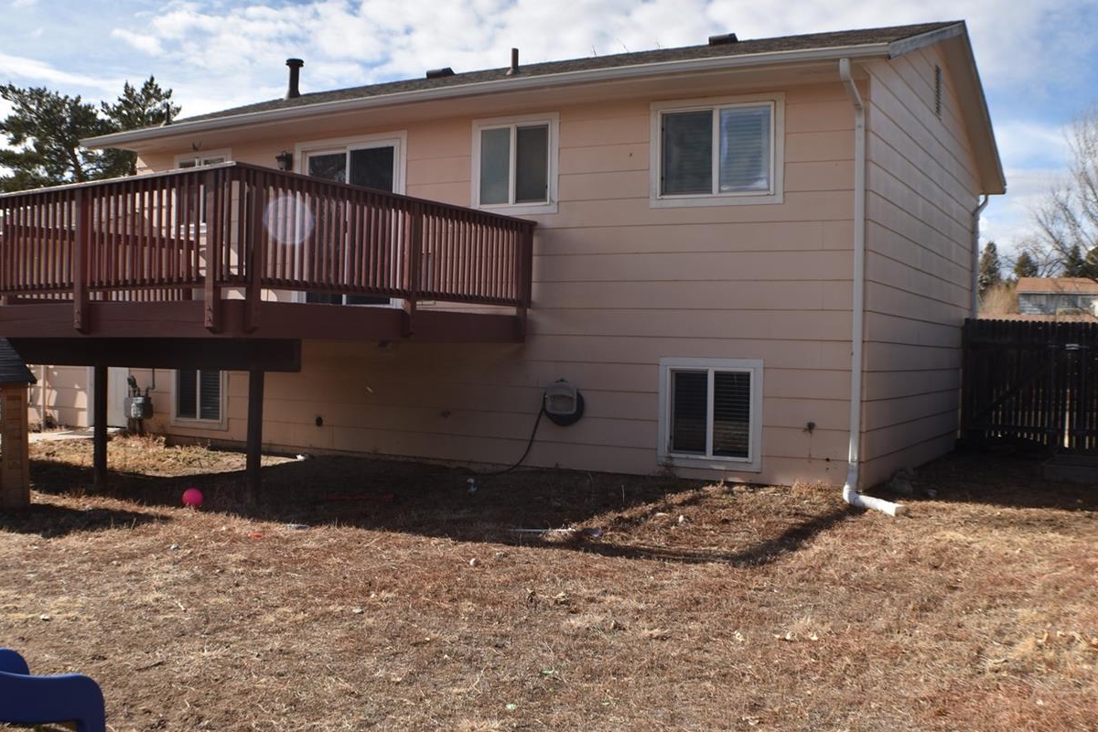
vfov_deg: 28.1
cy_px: 378
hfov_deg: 41.1
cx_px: 496
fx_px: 1464
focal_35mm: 48
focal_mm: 24
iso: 100
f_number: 10
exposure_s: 1/200
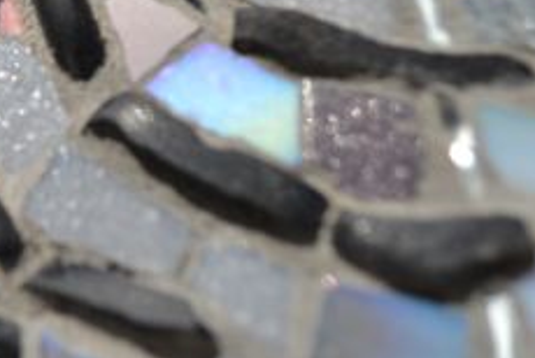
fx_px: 1488
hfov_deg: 19.6
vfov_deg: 13.2
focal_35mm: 100
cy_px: -129
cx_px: -33
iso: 100
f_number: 4
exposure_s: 1/1000
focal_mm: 24
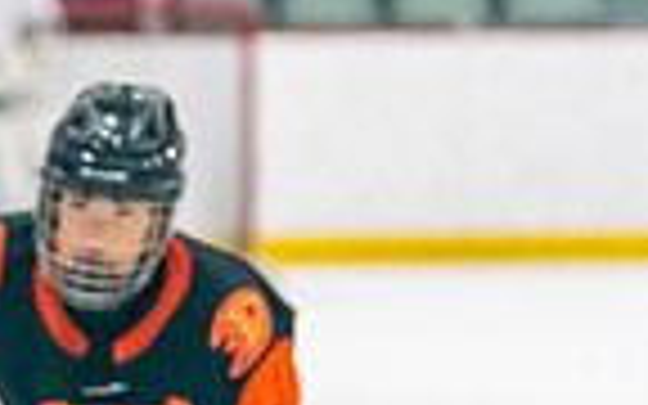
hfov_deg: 3.0
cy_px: 753
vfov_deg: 1.9
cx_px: -464
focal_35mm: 707
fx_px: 12486
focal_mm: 126
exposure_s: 1/1250
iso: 3200
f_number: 2.8
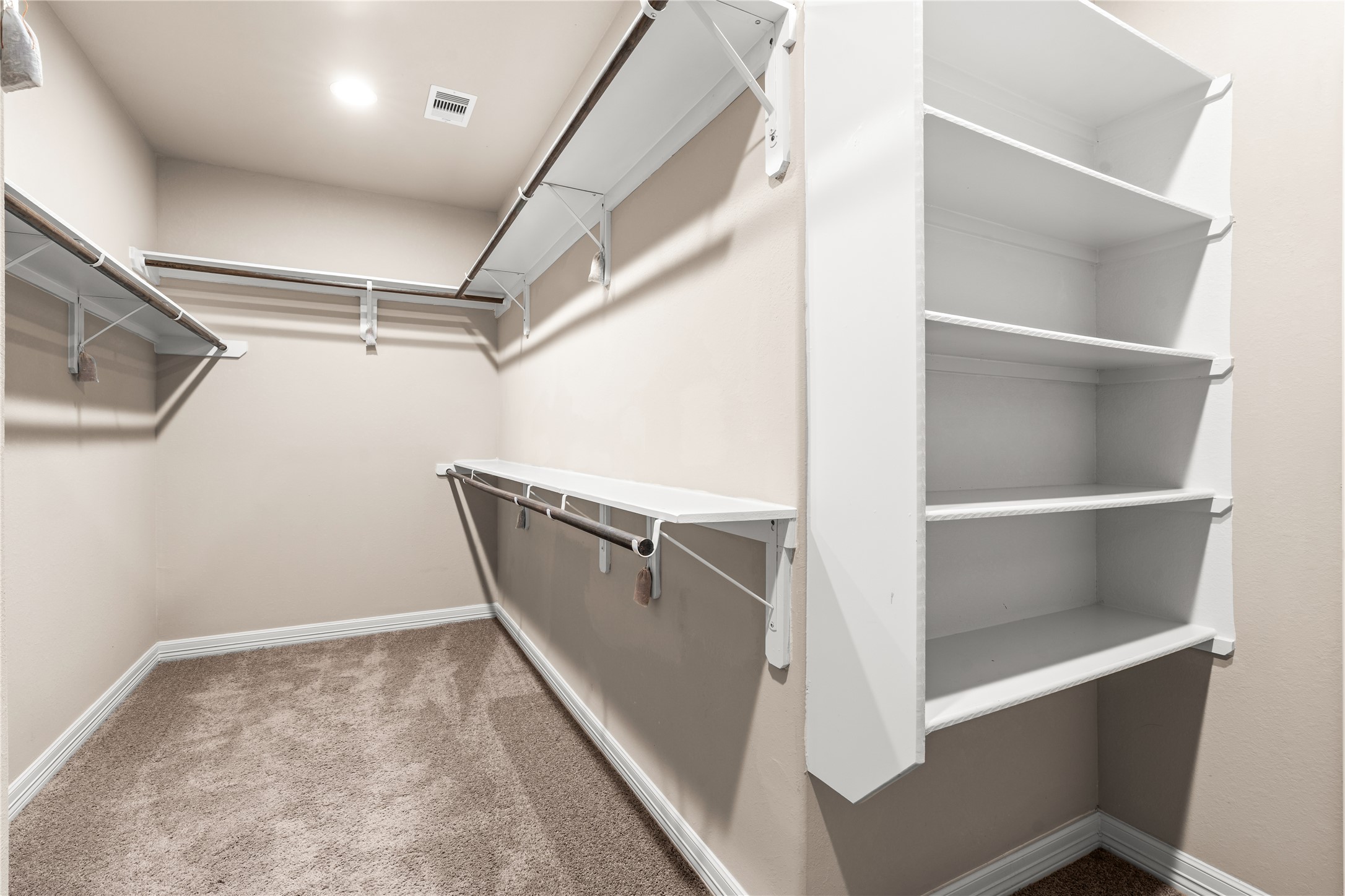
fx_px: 598
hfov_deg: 96.7
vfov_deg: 73.7
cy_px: 448
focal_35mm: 16
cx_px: 672
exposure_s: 5
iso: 200
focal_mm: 16
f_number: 9
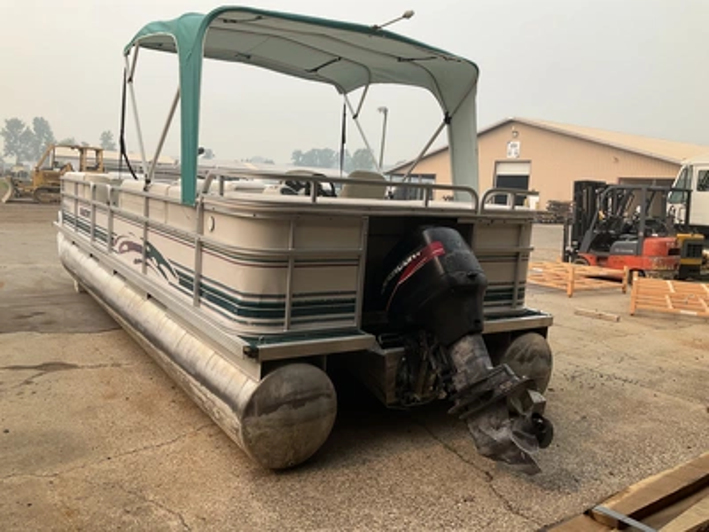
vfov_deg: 48.2
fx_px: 594
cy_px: 266
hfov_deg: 61.7
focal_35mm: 29
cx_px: 354
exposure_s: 1/929
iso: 25
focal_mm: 3
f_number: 1.8
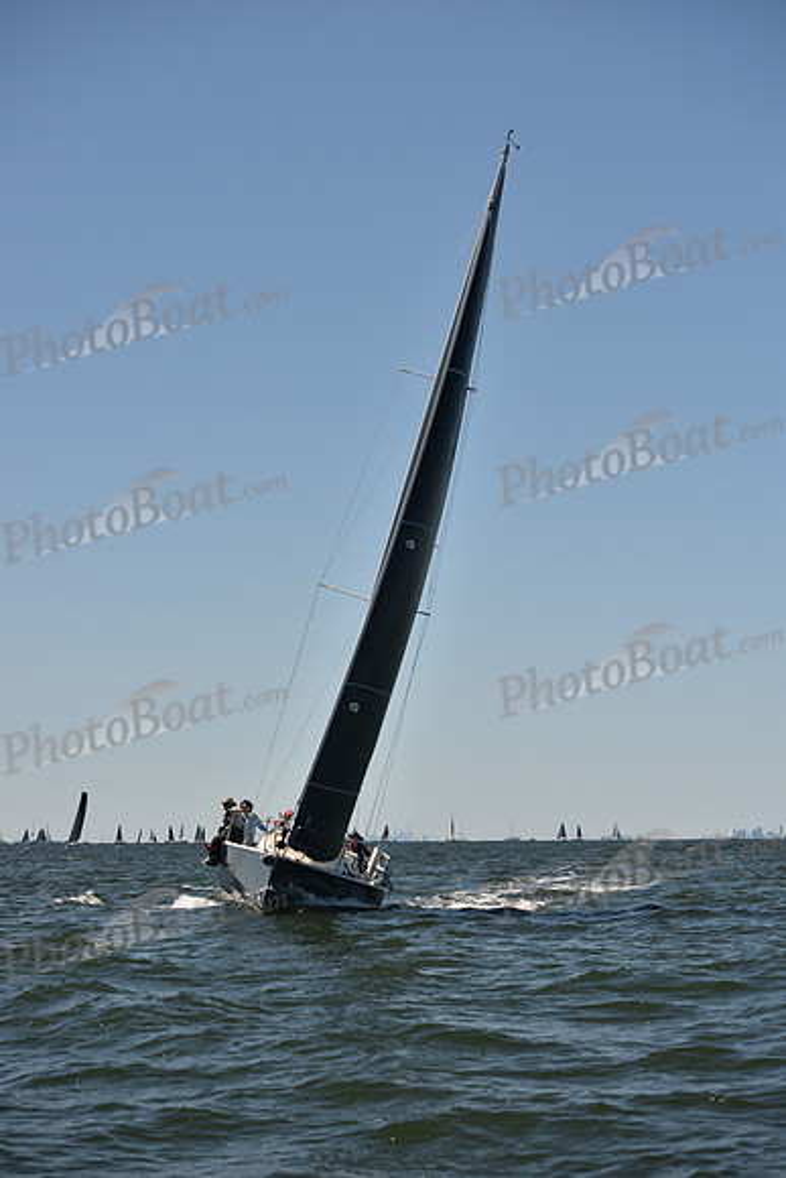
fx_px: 2291
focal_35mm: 70
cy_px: 589
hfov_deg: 19.5
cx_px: 393
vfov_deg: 28.8
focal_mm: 70
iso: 250
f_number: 5
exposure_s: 1/1250
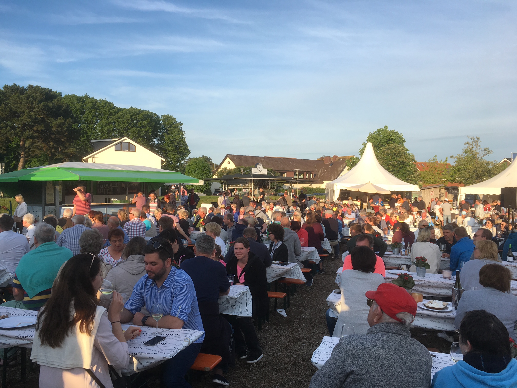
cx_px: 258
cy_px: 194
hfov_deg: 61.7
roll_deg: +0.3
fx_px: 433
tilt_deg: -0.7
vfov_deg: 48.2
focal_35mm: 29
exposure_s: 1/668
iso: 25
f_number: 2.2
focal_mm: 4.15
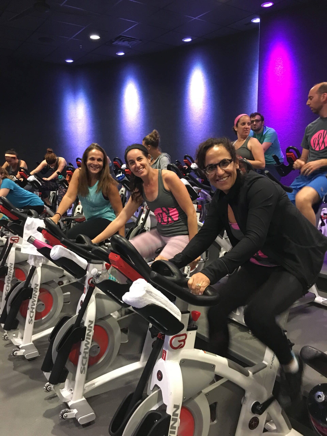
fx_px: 365
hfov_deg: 48.2
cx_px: 164
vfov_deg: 61.7
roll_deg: +0.9
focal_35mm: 29
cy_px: 218
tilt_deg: -7.3
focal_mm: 4.15
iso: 250
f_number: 2.2
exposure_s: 1/15
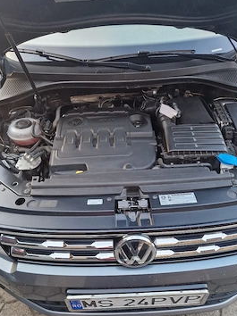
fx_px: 238
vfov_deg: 67.3
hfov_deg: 53.0
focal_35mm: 26
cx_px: 124
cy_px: 168
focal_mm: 5.4
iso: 640
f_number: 1.8
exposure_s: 1/100
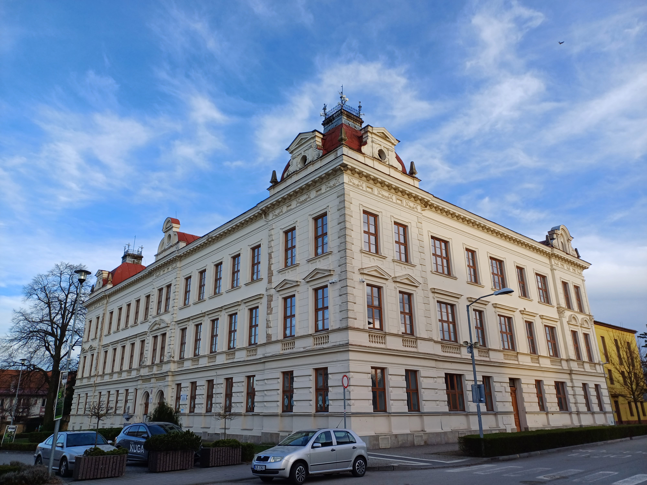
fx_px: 467
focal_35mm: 25
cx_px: 324
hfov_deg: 69.4
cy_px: 242
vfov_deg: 54.9
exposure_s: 1/321
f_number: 1.8
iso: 50
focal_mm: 4.65
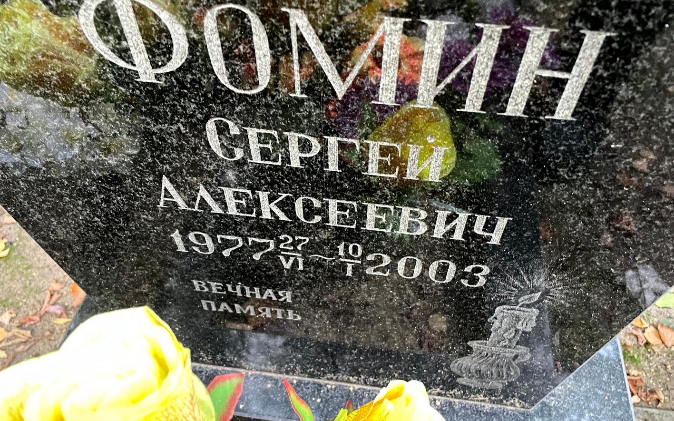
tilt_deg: -50.1
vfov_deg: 44.5
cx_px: 339
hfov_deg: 66.5
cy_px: 226
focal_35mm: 28
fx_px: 514
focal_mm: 4.2
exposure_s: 1/60
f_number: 1.6
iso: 320
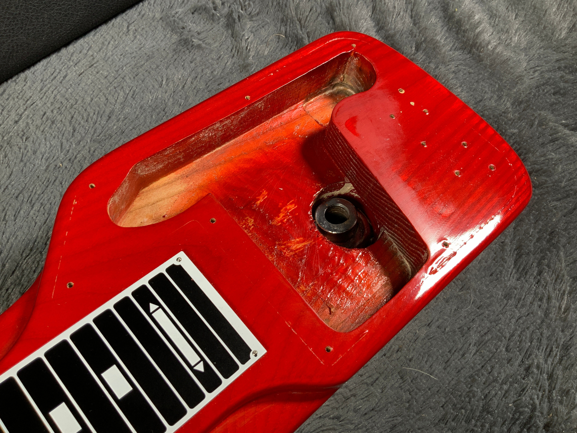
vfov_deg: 48.2
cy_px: 216
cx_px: 288
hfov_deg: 61.7
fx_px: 483
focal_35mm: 29
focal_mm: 3
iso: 40
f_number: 1.8
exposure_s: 1/104
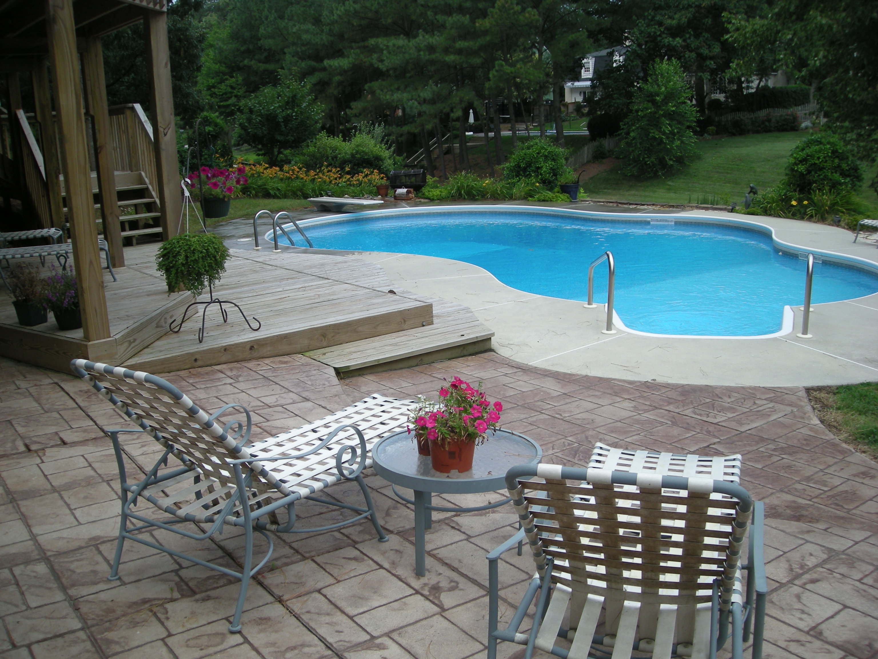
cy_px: 330
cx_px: 439
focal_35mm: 35
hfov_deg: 52.6
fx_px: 888
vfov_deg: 40.7
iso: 50
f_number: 5.7
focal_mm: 5.7
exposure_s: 1/140
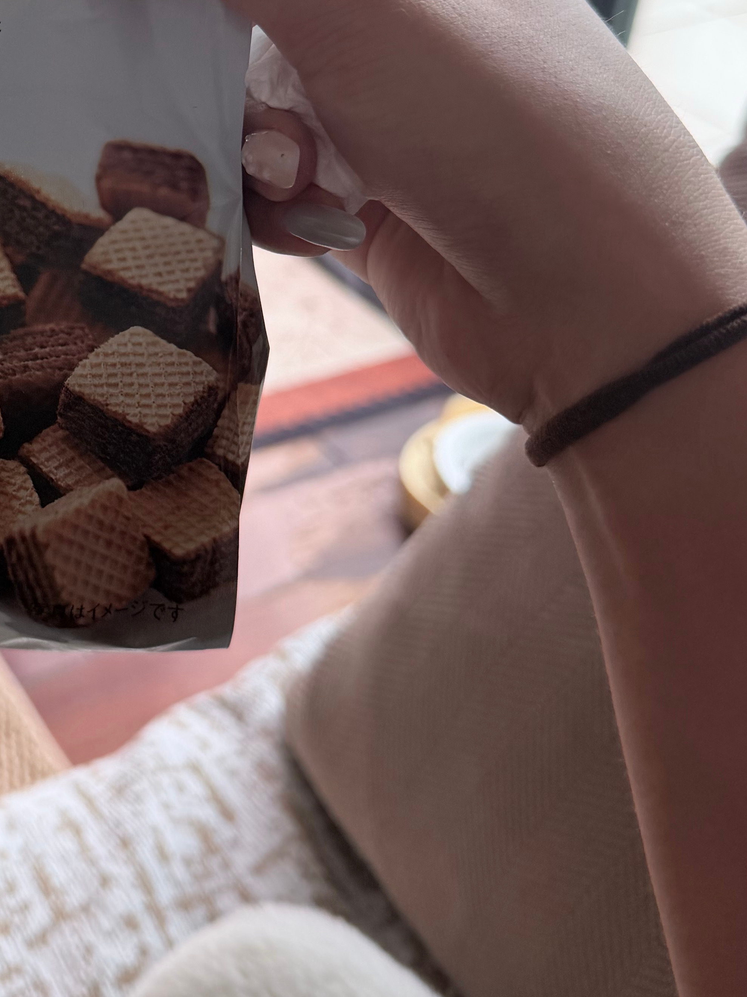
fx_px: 1496
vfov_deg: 35.4
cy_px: 166
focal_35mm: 52
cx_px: 11
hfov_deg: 26.6
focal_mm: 6.76
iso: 80
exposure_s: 1/155
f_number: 1.78
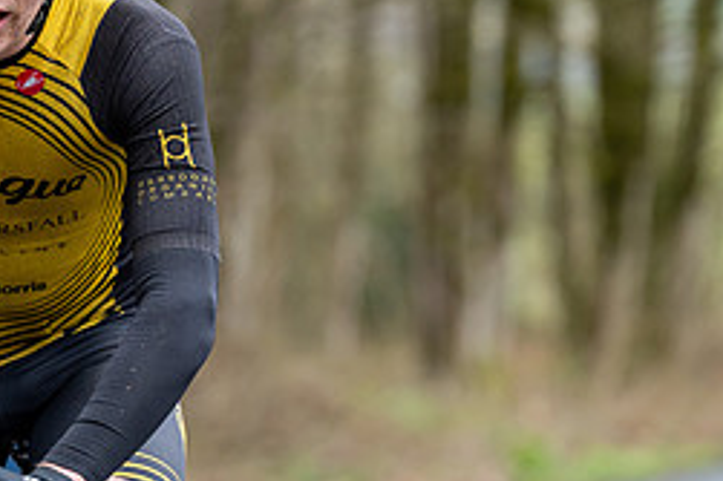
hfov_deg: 6.0
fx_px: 6864
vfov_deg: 4.0
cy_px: 10
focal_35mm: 342
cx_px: 40
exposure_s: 1/1000
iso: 1000
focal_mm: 148
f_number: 3.5
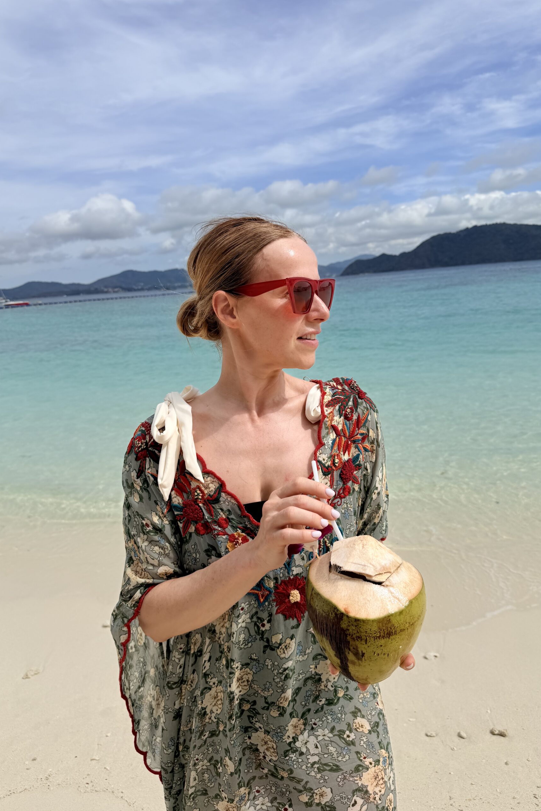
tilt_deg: -12.0
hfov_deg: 51.3
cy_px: 406
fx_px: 563
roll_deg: +5.1
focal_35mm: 25
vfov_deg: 71.5
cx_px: 278
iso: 80
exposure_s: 1/8130
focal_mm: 6.76
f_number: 1.78
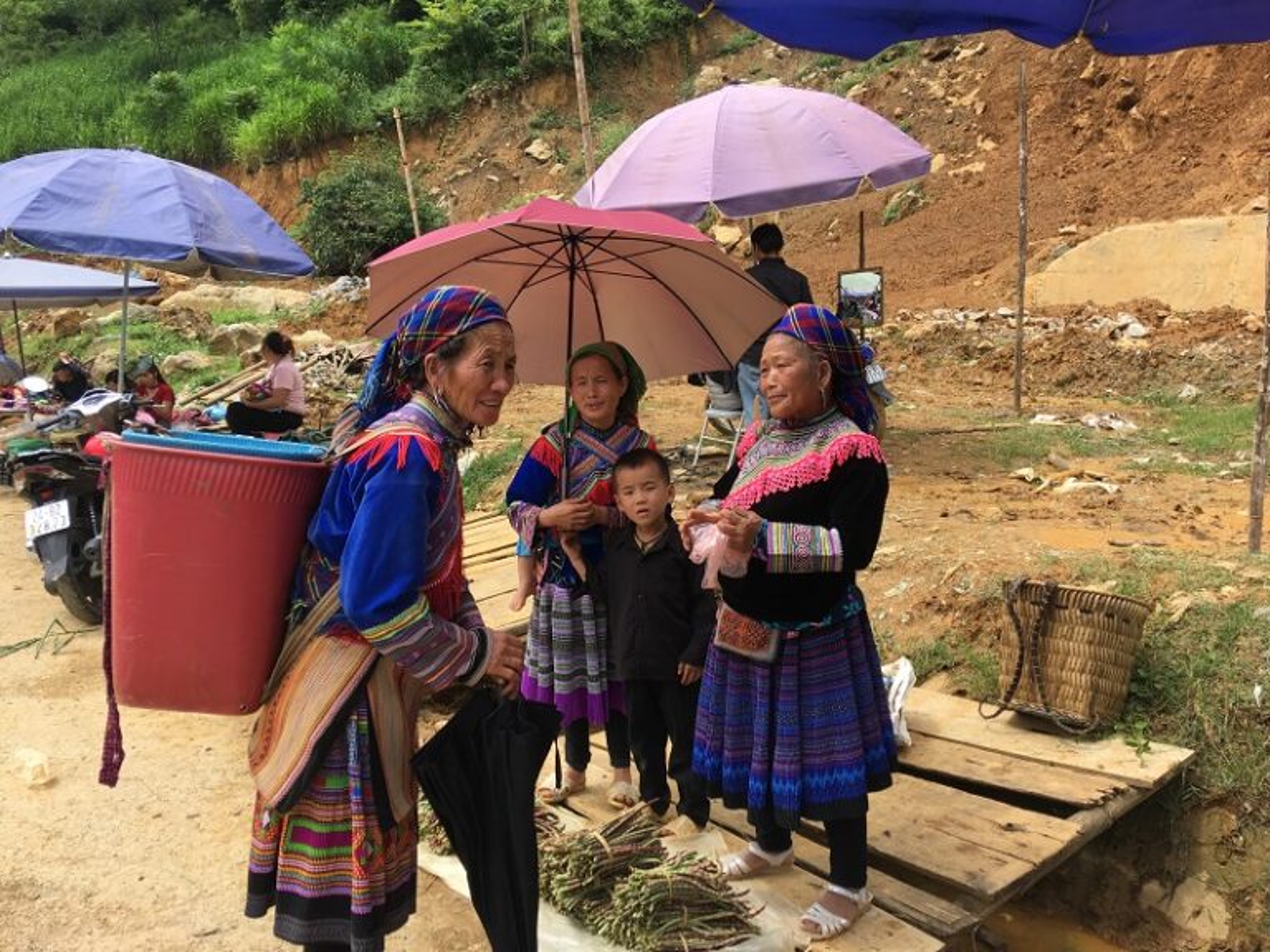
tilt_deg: -8.3
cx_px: 635
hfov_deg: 61.7
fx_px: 1064
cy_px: 476
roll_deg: +0.3
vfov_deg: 48.2
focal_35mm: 29
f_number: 2.2
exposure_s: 1/761
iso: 25
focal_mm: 4.15
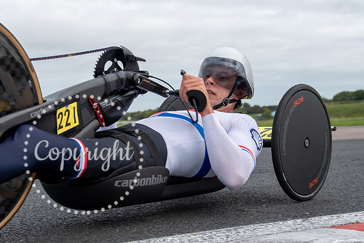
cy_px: 192
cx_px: 124
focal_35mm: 72
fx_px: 727
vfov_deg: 18.8
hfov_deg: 27.9
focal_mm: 30
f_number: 3.5
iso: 100
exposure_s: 1/1000
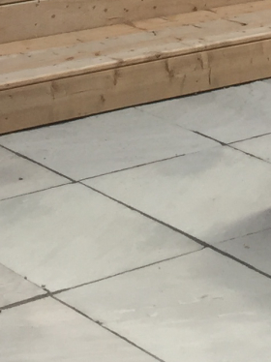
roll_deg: -1.6
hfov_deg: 9.9
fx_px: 1557
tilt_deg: +2.9
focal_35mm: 149
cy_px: -461
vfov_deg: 11.4
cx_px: 114
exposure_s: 1/964
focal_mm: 4.15
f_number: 2.2
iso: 32
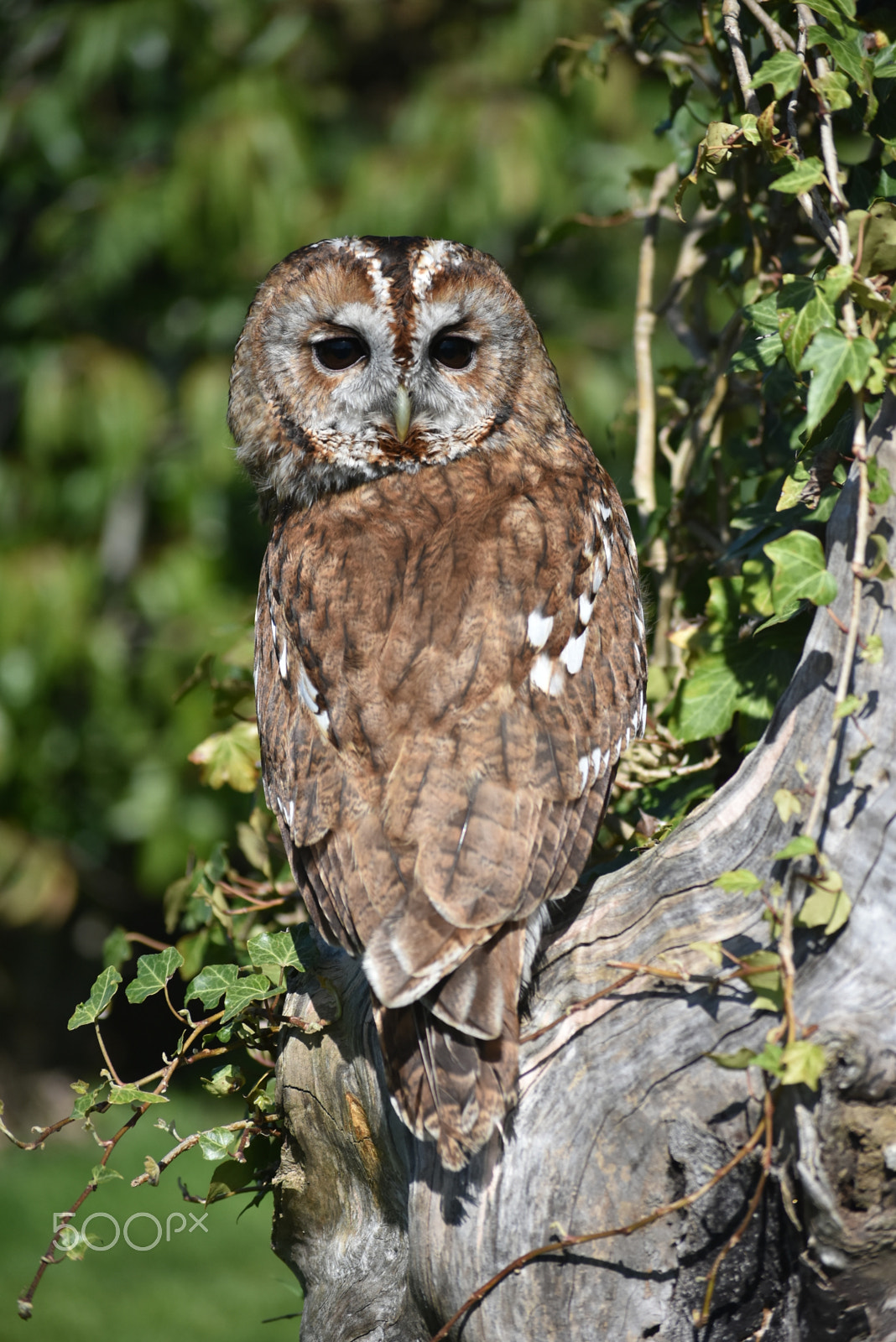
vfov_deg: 16.1
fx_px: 4756
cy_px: 671
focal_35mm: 128
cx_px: 448
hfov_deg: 10.8
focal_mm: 85
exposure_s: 1/2500
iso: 400
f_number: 4.5
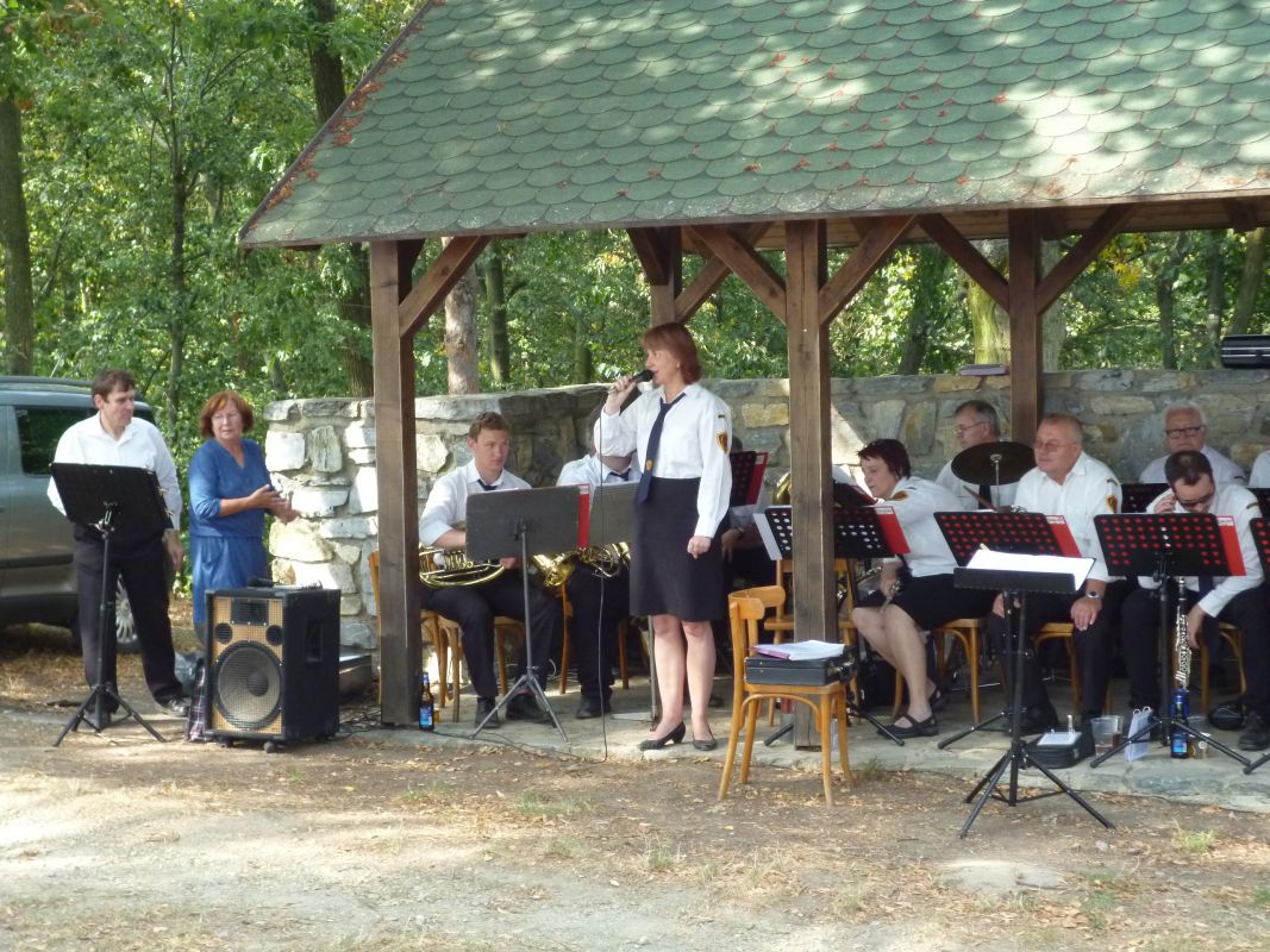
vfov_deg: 21.0
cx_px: 635
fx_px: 2568
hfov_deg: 27.8
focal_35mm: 70
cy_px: 476
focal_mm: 12.5
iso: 400
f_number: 5
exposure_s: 1/100
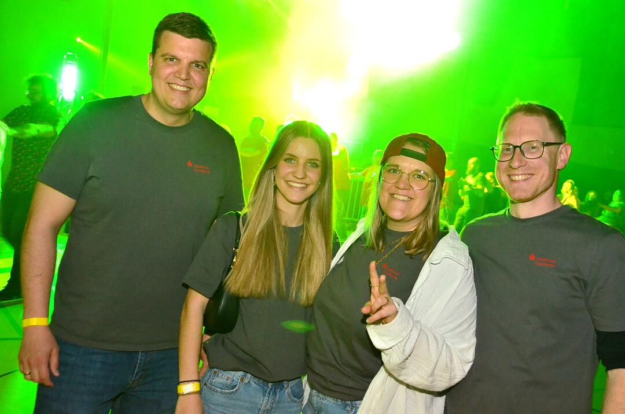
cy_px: 207
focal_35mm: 40
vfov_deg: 32.9
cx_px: 312
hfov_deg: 48.0
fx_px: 702
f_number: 5.6
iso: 3200
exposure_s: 1/25
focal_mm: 27
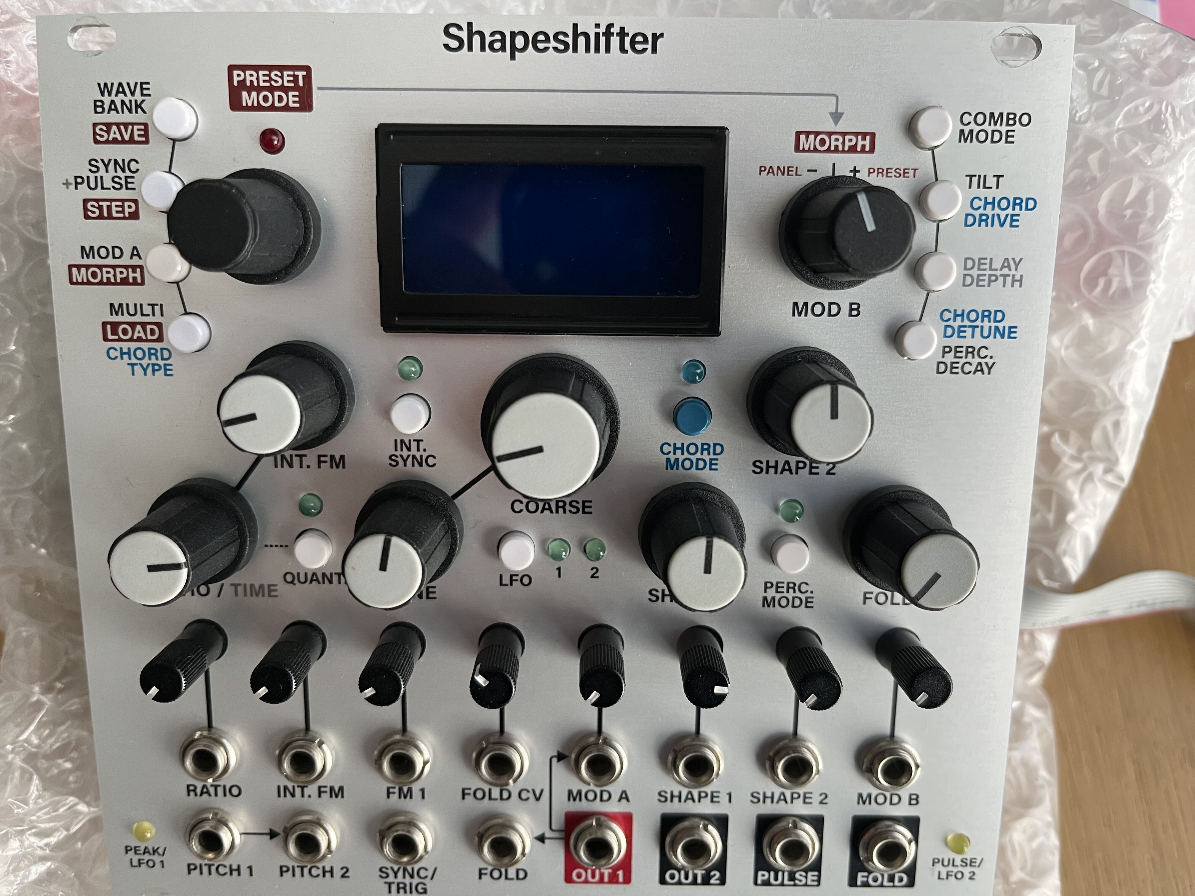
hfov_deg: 67.3
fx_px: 898
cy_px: 448
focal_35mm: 26
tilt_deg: -72.8
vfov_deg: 53.1
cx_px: 598
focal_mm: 5.1
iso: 125
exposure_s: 1/93
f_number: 1.6
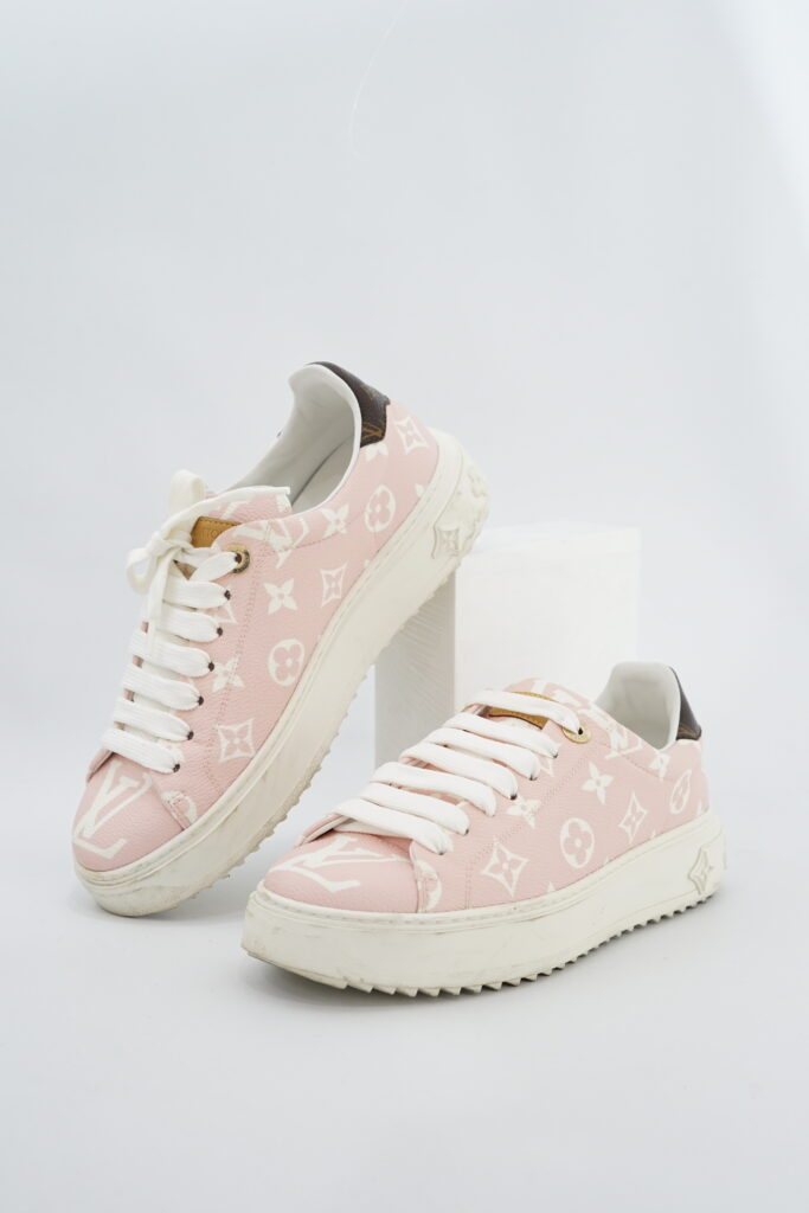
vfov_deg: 39.6
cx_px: 404
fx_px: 1685
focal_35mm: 50
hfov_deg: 27.0
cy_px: 606
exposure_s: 1/15
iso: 640
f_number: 6.3
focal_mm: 50
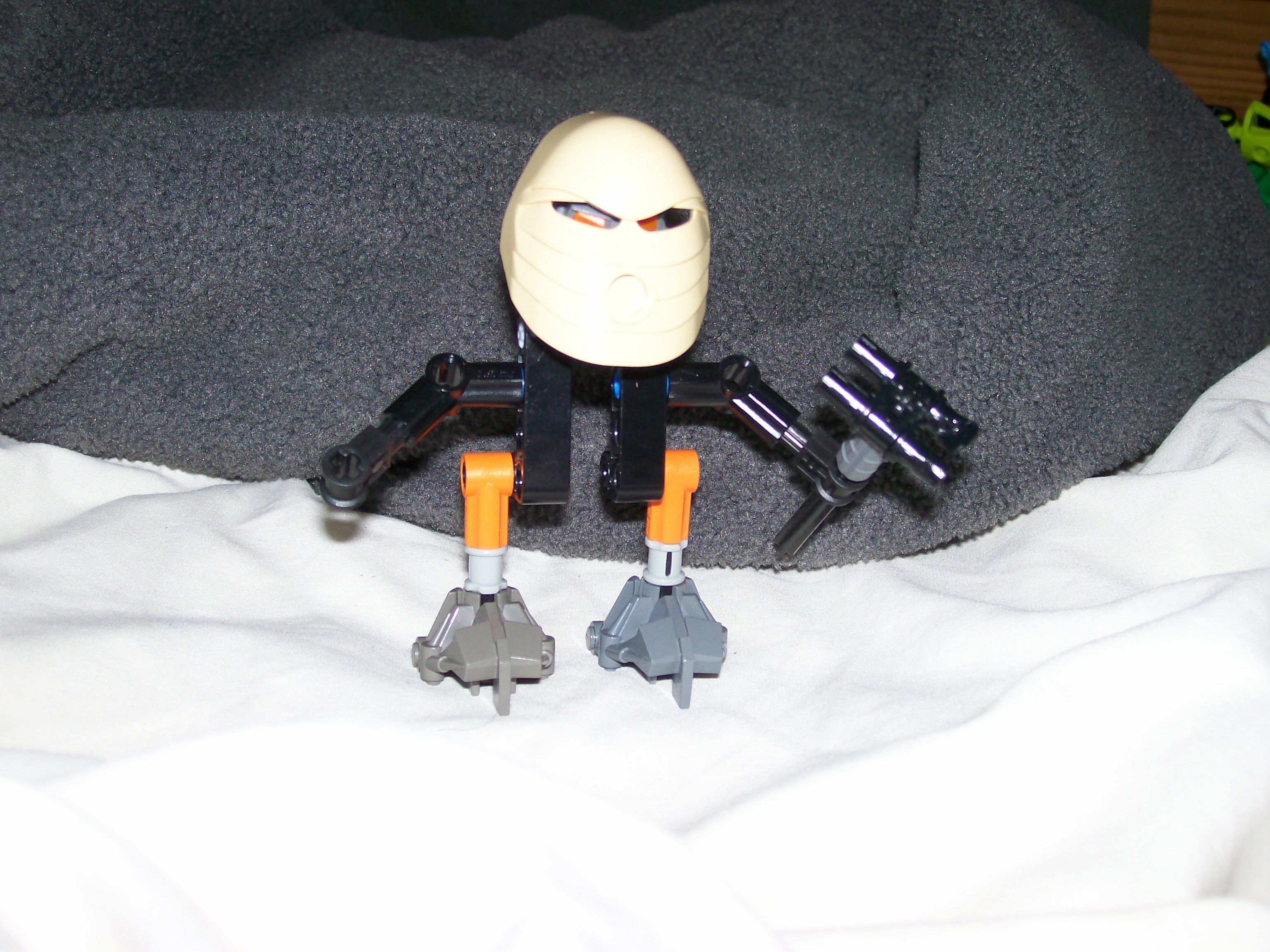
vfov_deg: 32.2
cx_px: 635
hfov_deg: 42.1
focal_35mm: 45
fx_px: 1651
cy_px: 476
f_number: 3
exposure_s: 1/73.1
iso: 80
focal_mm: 7.6
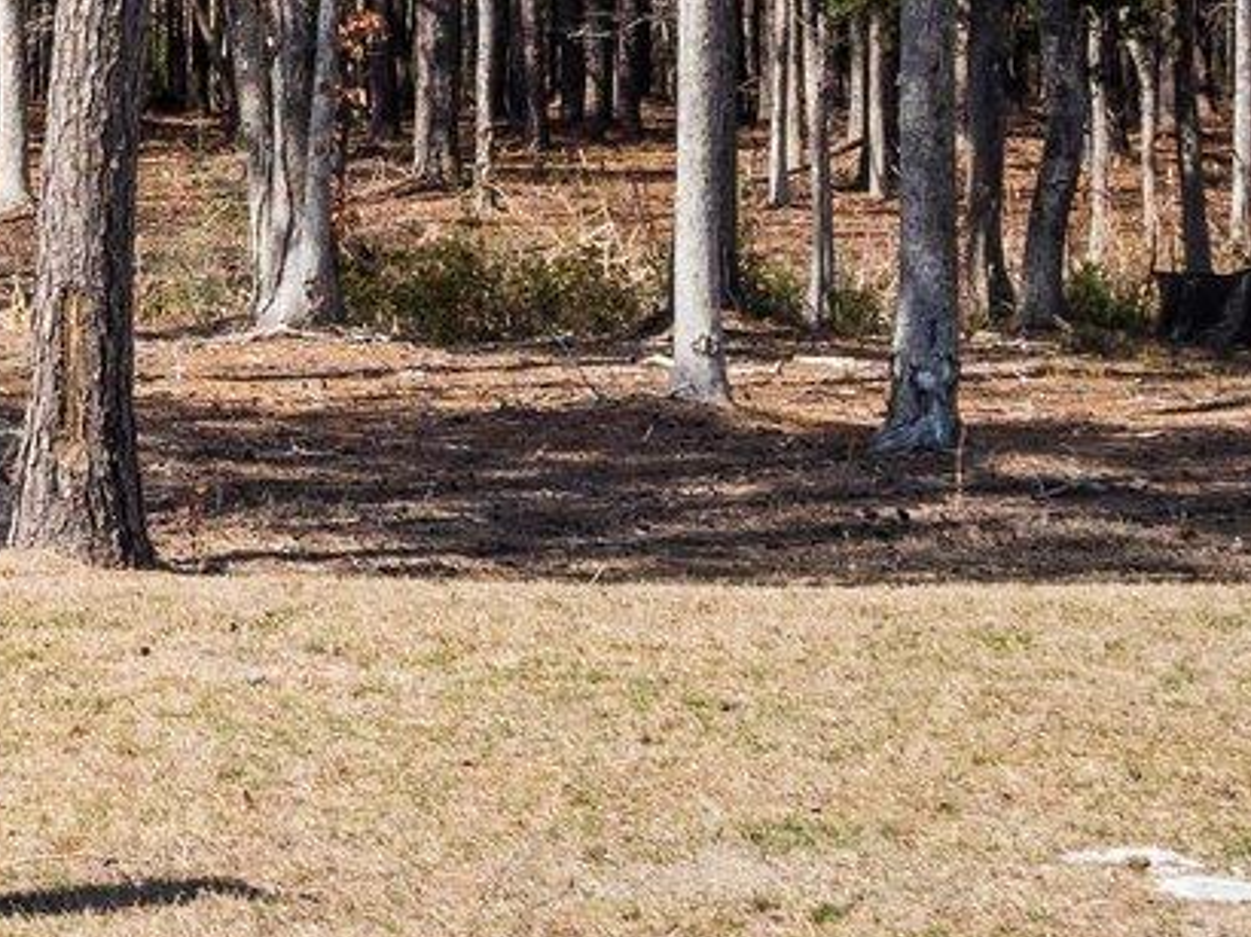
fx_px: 5057
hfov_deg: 13.7
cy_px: 43
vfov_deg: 10.5
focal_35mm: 140
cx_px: -290
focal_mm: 14
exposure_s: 1/1250
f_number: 4
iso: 200
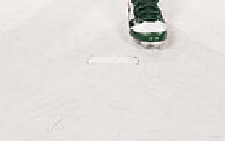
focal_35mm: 192
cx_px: 155
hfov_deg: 10.9
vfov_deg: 6.5
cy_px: -203
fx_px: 1178
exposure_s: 1/400
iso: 640
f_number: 8
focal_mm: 58
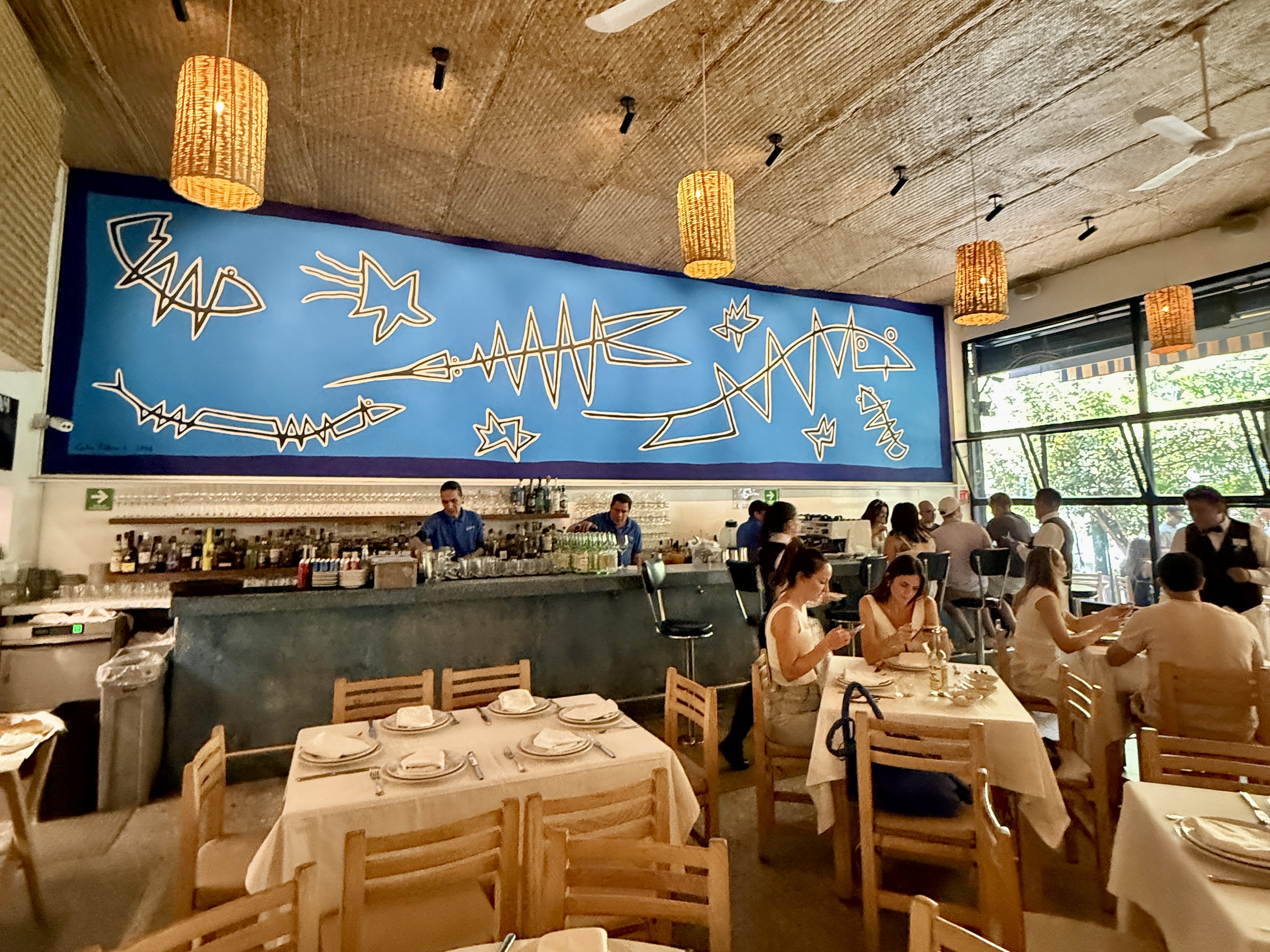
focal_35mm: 14
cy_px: 476
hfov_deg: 102.1
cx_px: 635
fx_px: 514
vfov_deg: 85.7
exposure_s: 1/60
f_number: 2.2
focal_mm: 2.22
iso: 800
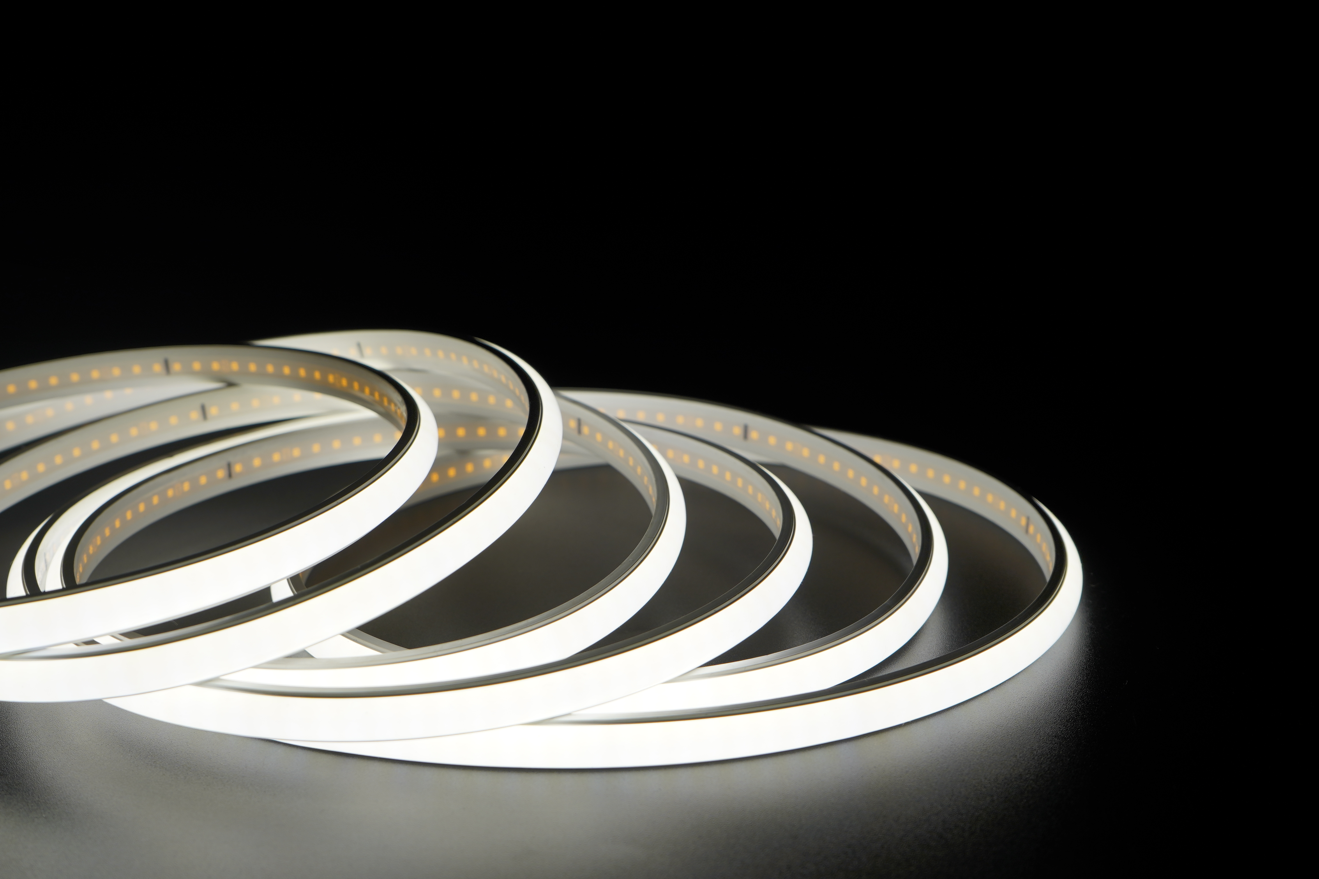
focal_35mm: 50
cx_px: 568
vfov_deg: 27.0
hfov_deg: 39.5
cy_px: 475
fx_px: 1832
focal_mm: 43
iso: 100
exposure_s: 1/200
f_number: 8
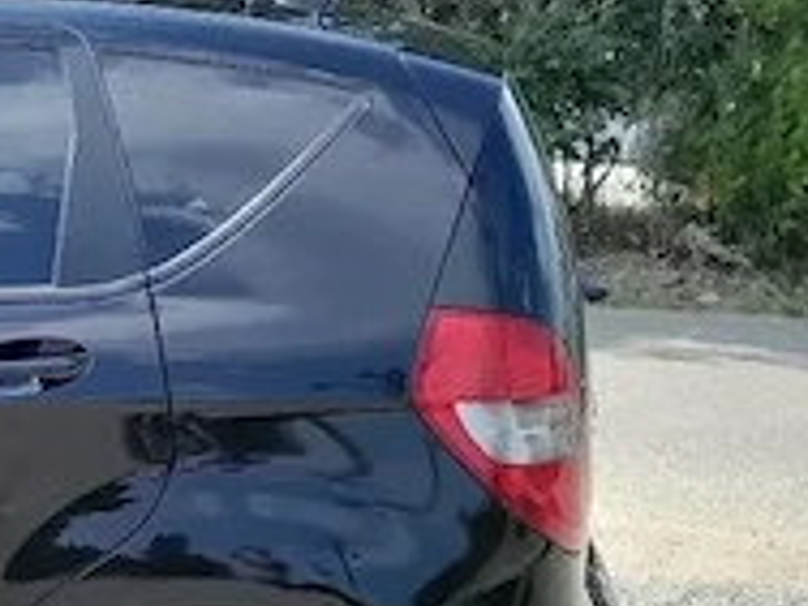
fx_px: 1937
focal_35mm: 83
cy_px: 447
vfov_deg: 17.7
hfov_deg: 20.8
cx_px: -331
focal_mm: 3.98
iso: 40
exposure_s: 1/244
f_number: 1.8
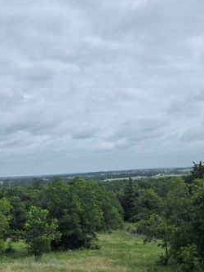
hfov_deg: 31.0
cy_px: 242
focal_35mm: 46
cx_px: 55
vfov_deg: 38.6
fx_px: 362
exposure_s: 1/7944
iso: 80
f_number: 1.7
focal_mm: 6.3
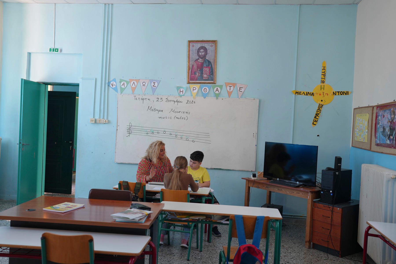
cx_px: 198
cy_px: 132
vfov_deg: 37.9
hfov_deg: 54.4
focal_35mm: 35
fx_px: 385
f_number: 2.5
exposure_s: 1/200
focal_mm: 35
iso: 400
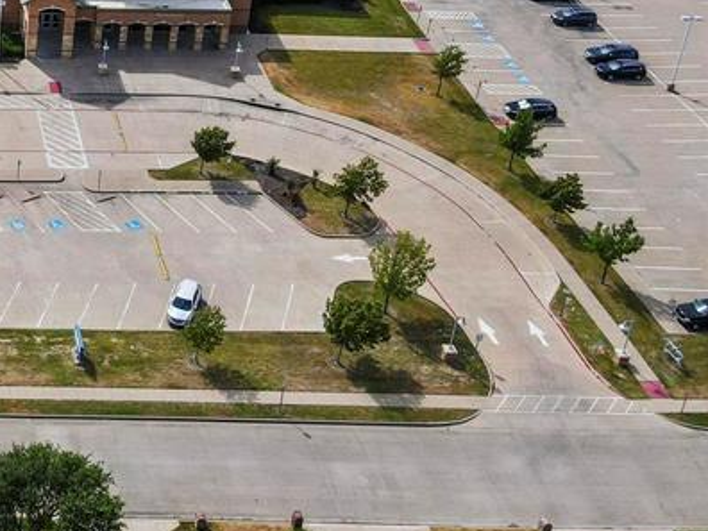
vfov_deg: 21.8
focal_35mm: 62
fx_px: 1268
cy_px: -116
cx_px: -204
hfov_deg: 26.6
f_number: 2.8
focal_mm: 4.5
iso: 100
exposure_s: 1/730
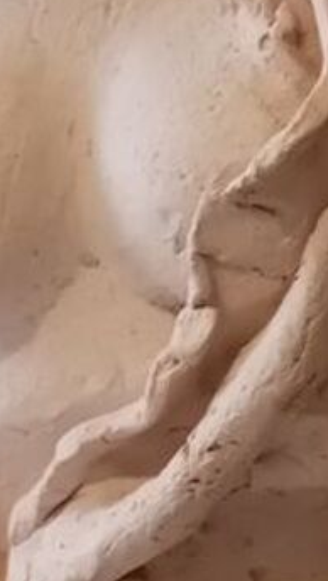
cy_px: 347
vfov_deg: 18.8
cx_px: 260
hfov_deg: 10.6
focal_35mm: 114
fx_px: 1759
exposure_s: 1/25
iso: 1487
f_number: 4
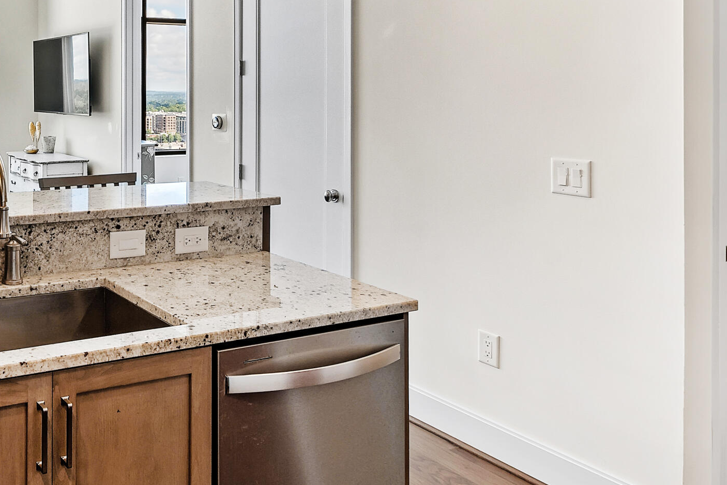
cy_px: 109
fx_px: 646
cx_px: 65
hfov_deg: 51.4
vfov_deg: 39.8
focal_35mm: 32
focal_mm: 10
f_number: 9
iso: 100
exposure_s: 1/2.5
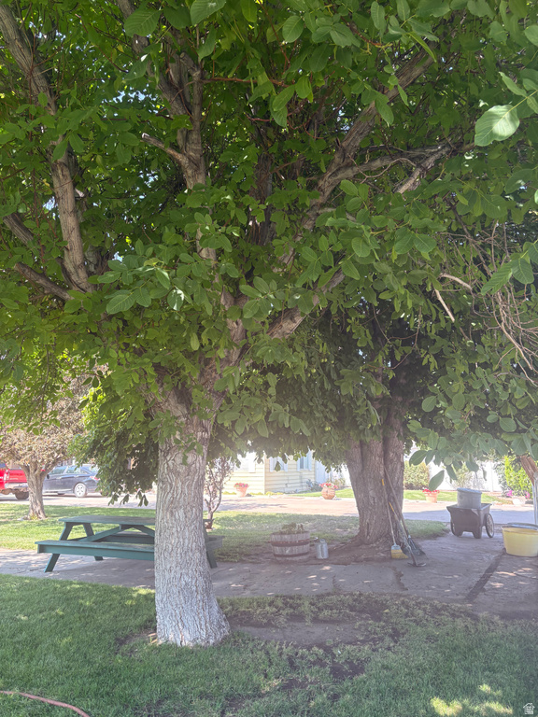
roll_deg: +0.1
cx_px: 269
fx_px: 539
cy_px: 358
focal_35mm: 26
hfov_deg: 53.1
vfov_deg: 67.3
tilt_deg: +12.0
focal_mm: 5.96
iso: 64
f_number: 1.6
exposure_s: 1/252
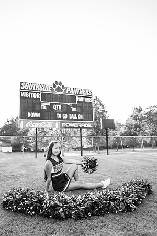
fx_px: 157
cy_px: 118
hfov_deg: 53.1
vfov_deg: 73.7
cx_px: 78
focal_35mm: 24
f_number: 2
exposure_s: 1/500
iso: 125
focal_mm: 24
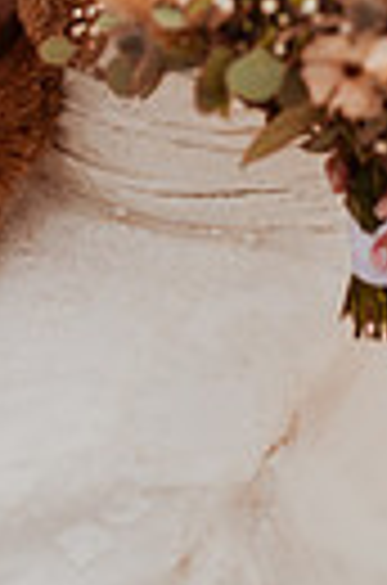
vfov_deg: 16.1
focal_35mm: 121
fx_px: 1961
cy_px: -162
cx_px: 196
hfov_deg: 11.3
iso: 500
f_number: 1.6
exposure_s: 1/4000
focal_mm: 35
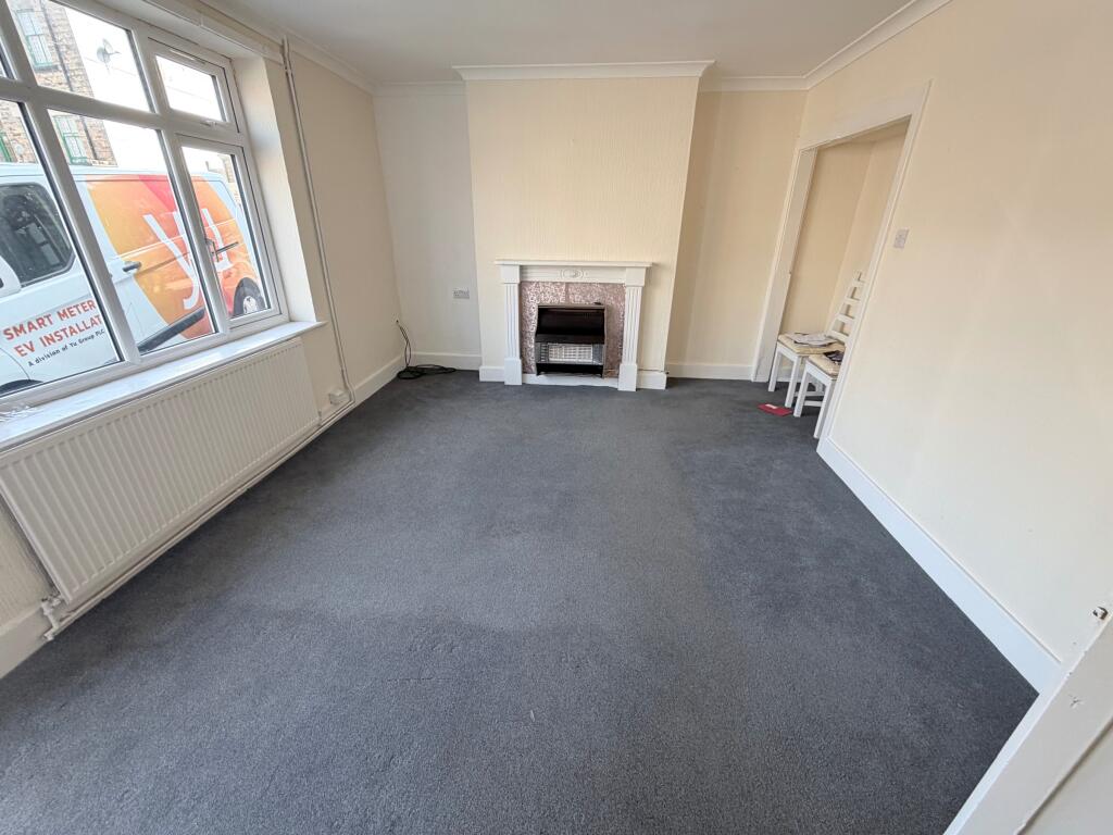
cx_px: 556
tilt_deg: -23.5
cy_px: 418
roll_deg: -0.8
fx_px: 450
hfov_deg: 102.1
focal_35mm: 14
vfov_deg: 85.7
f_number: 2.2
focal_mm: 2.22
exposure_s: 1/121
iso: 125
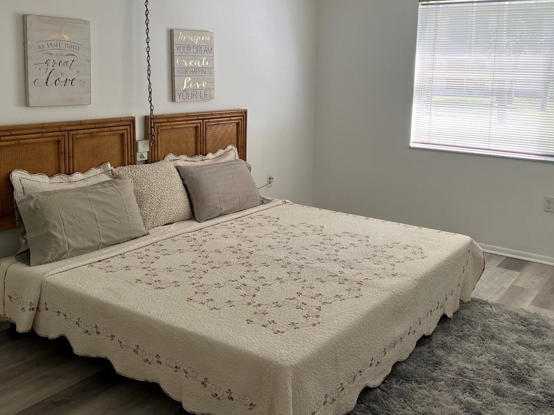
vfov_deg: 39.1
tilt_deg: -8.5
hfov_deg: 51.3
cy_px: 135
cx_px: 294
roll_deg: -1.7
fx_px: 576
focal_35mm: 36
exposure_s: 1/163
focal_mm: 5.7
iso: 50
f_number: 1.5
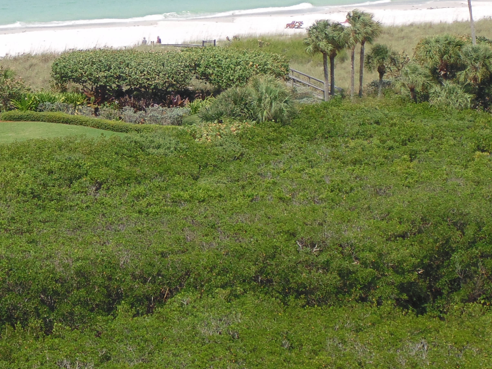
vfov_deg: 10.6
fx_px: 1990
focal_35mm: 140
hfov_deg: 14.0
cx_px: 118
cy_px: 109
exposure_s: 1/1000
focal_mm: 11.7
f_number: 4.1
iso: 80
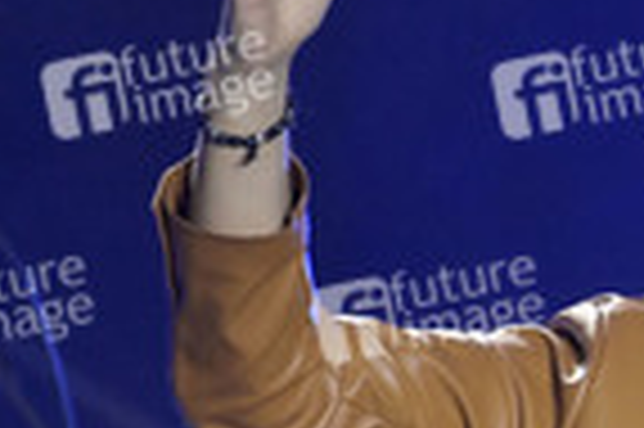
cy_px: 423
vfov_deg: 0.9
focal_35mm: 1580
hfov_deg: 1.3
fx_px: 28232
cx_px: 939
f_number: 5.6
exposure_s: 1/1000
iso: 12800
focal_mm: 500
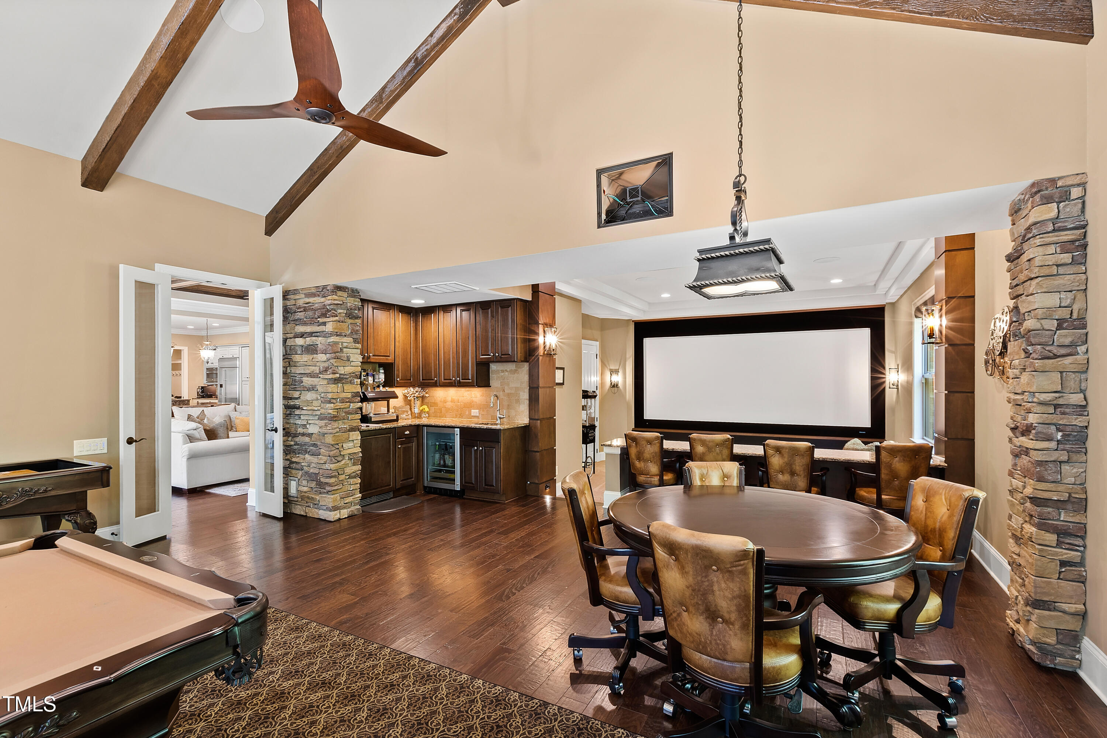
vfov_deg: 77.3
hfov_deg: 100.4
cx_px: 554
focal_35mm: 15
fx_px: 461
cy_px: 369
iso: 100
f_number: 9
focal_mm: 10
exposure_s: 3
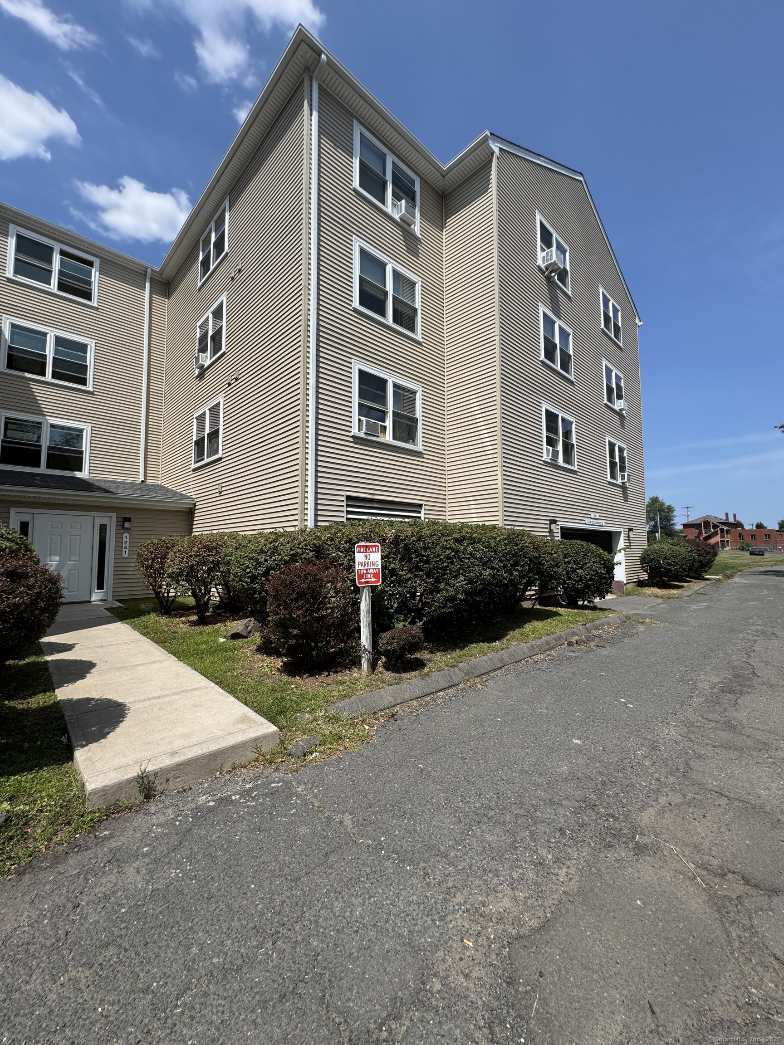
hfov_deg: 85.7
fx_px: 423
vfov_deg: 102.1
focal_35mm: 14
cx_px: 392
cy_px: 522
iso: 50
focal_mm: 2.22
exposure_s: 1/1976
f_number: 2.2
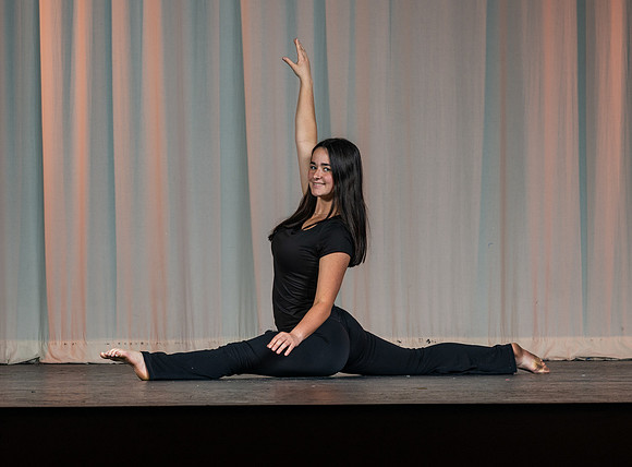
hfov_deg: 12.6
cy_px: 214
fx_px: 2858
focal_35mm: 157
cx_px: 311
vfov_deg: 9.3
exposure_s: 1/200
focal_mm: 77
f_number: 8
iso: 125
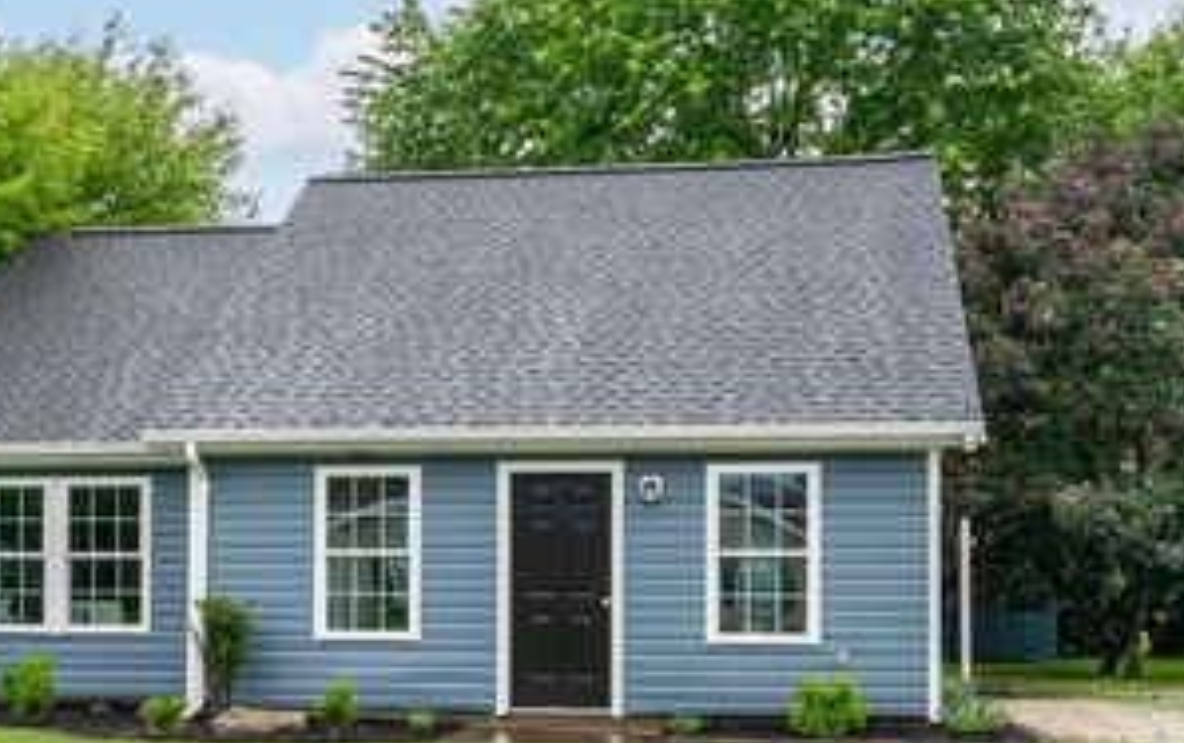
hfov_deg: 48.0
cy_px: 596
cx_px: 493
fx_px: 1324
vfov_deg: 30.6
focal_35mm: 41
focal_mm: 24
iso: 125
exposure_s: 1/50
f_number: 8
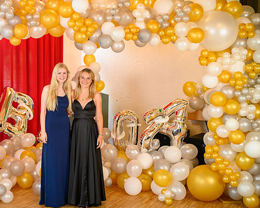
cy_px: 103
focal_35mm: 47
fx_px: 362
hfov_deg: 38.8
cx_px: 75
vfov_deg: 32.1
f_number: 3.5
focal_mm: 35
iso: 1250
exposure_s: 1/100
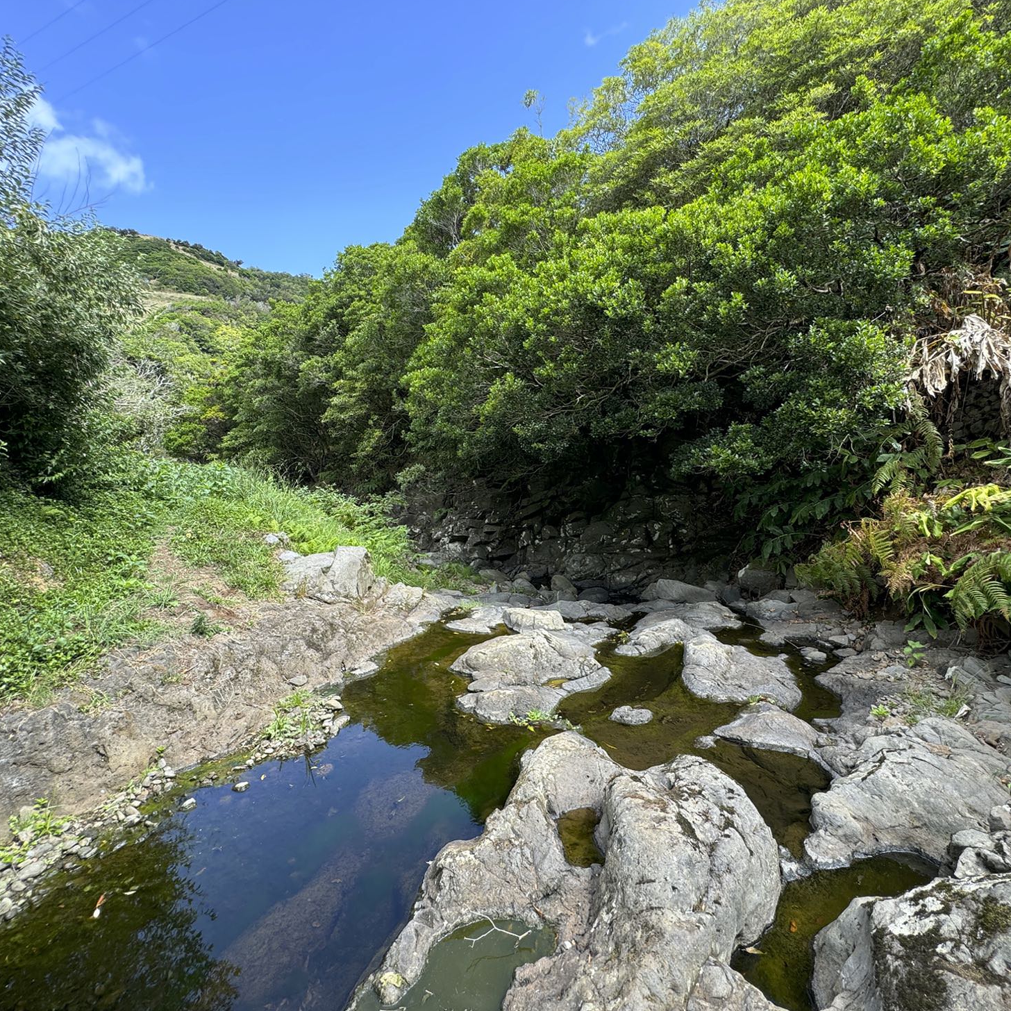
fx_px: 562
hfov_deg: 83.9
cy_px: 510
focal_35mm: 17
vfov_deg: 84.0
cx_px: 525
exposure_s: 1/224
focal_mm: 2.22
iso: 40
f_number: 2.2
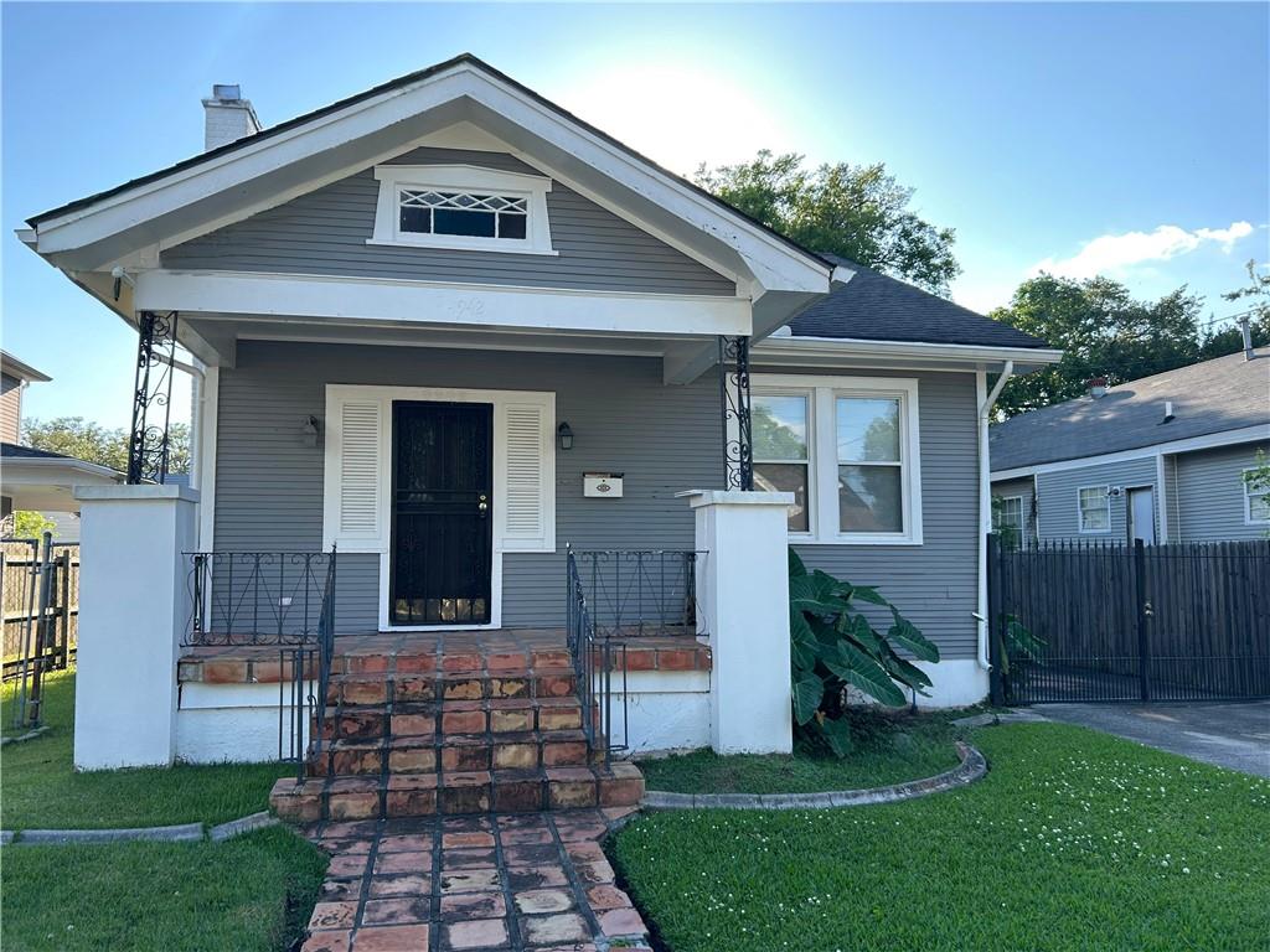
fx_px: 954
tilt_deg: +4.2
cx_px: 635
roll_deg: +0.2
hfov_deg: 67.3
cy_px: 476
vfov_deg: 53.1
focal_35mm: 26
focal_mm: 5.7
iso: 50
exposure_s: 1/949
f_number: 1.5
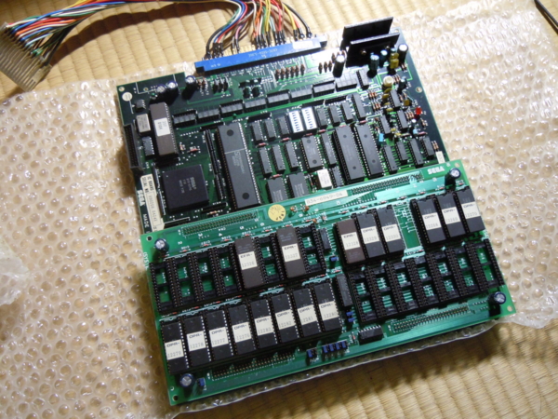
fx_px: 484
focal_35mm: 30
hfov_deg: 60.0
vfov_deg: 46.8
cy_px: 210
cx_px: 279
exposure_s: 1/6
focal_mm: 5.4
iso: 400
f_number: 3.5
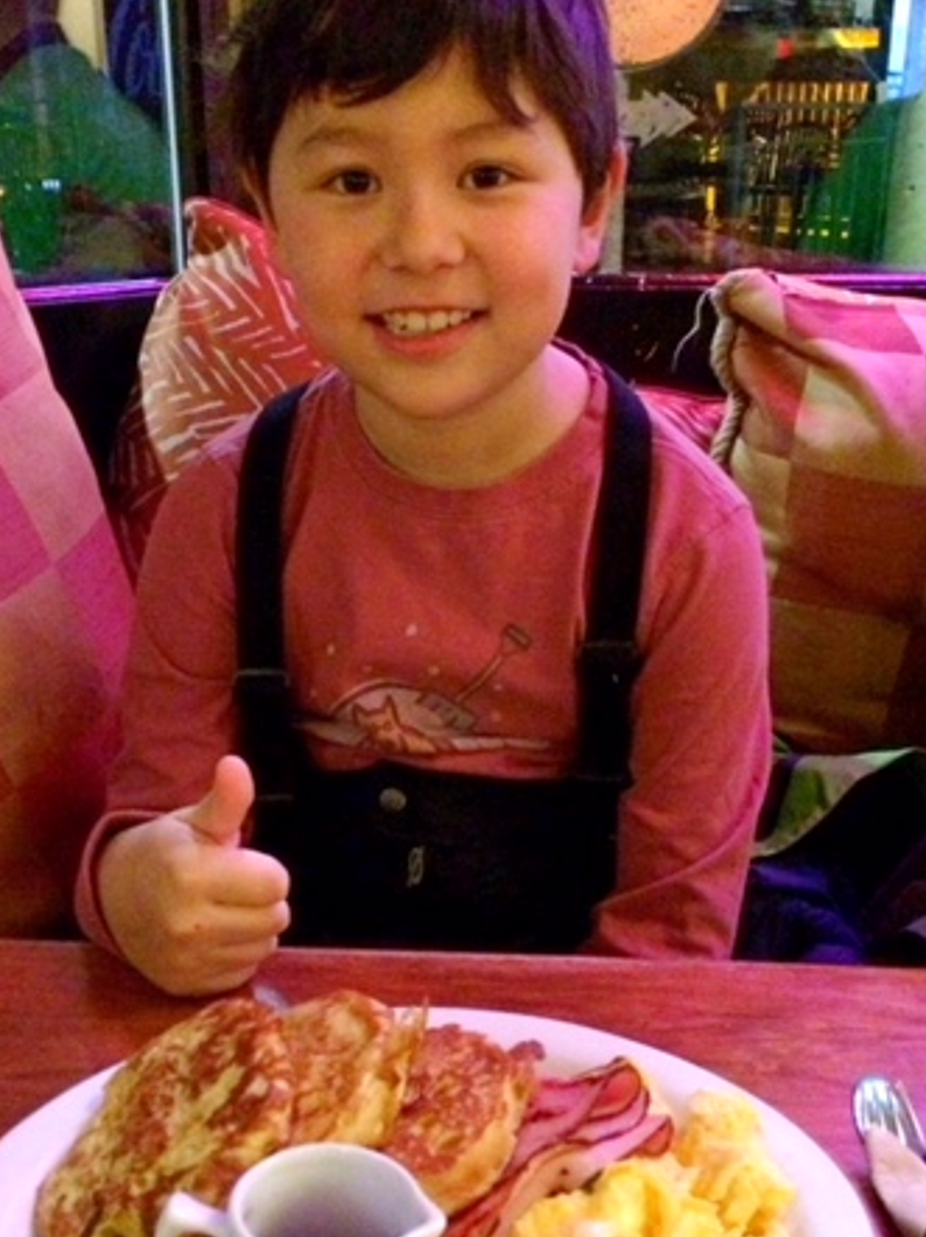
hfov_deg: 34.3
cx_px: 439
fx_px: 1499
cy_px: 688
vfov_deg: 44.7
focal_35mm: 42
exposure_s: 1/15
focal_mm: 4.15
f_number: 2.2
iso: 1000
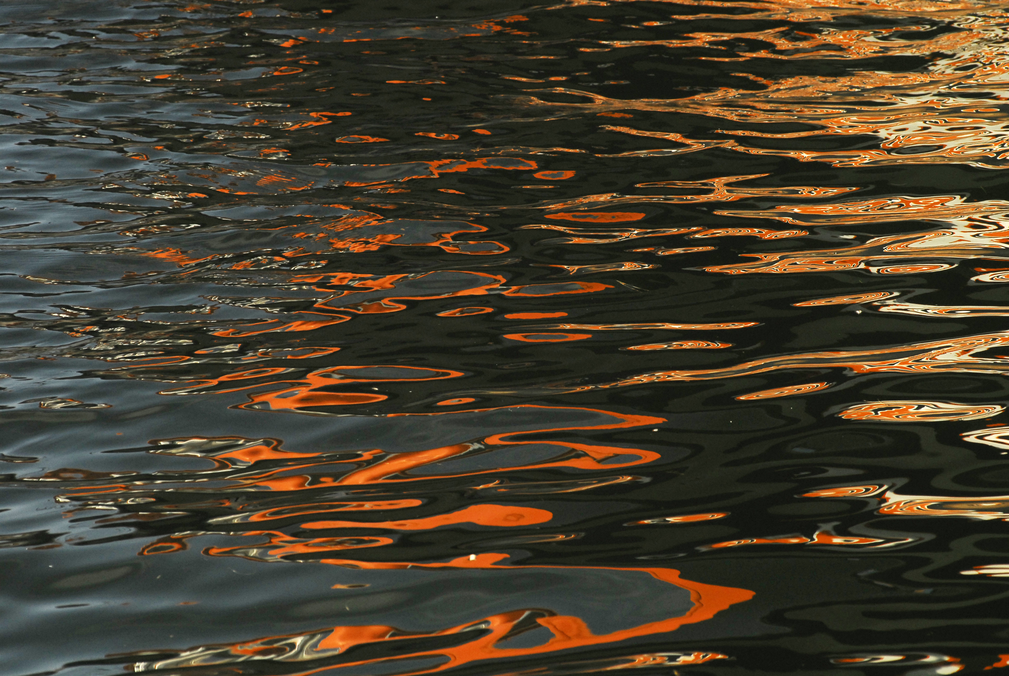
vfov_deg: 4.6
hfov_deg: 6.9
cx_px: 504
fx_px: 8418
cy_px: 338
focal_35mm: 300
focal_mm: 200
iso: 500
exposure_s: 1/1000
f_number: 10
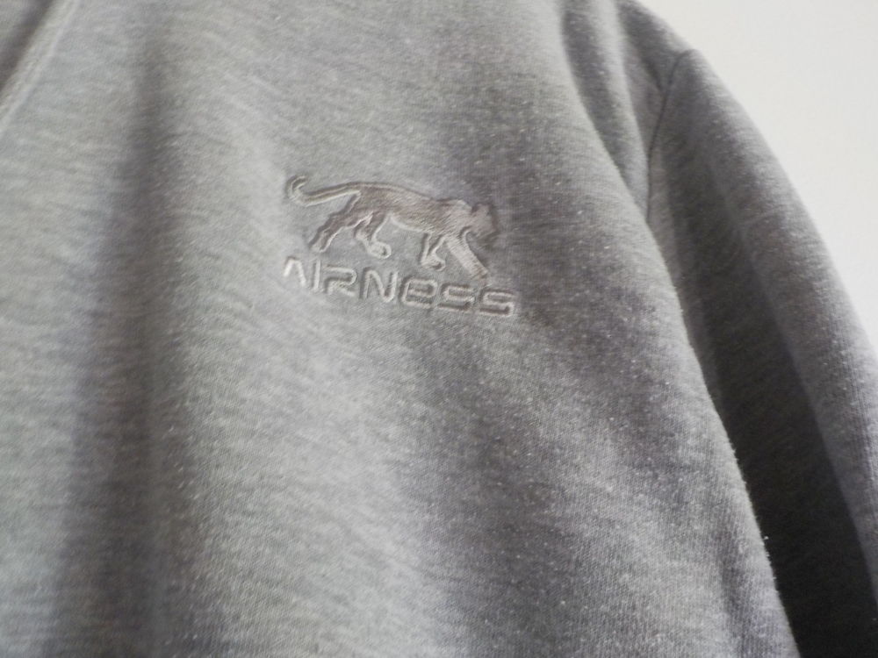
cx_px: 439
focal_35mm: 30
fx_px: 761
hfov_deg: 60.0
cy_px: 329
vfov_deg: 46.8
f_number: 3.3
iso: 360
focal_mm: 4.1
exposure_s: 1/30
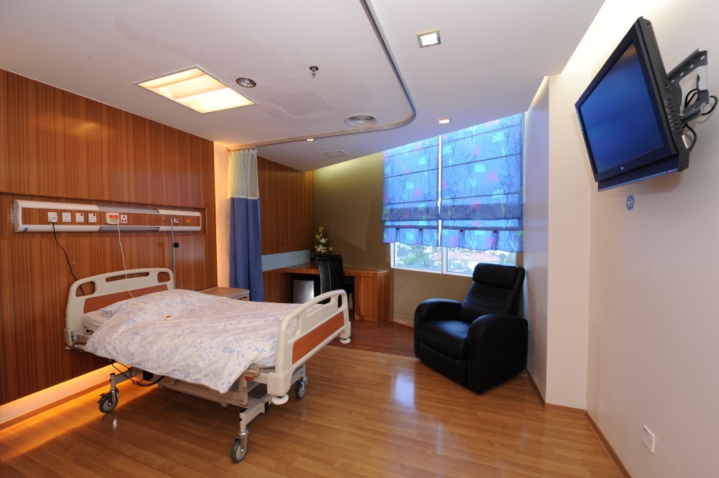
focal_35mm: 14
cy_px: 239
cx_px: 360
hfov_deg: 104.3
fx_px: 279
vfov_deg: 81.1
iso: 800
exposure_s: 1/60
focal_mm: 14
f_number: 6.3
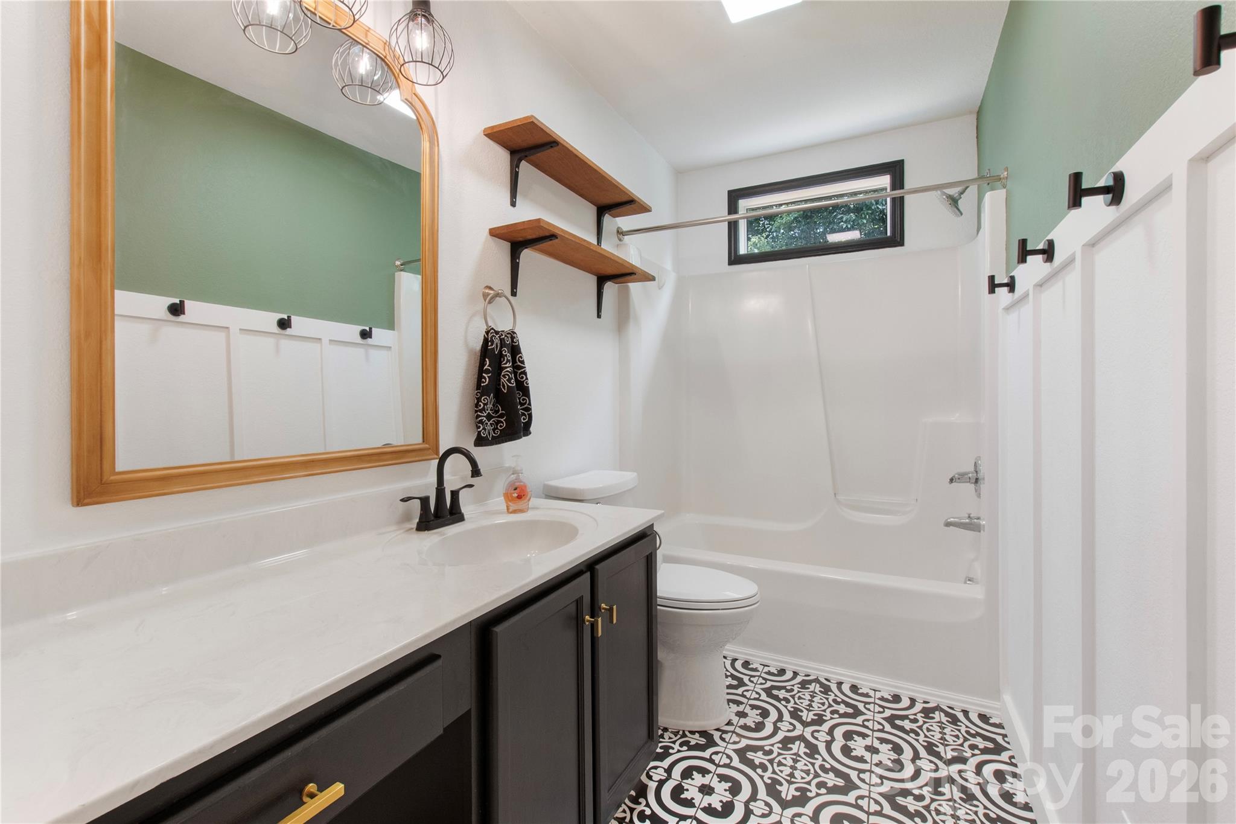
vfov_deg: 77.3
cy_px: 412
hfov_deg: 100.4
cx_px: 618
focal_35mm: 15
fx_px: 515
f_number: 8
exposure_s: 1/4
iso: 800
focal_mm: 10
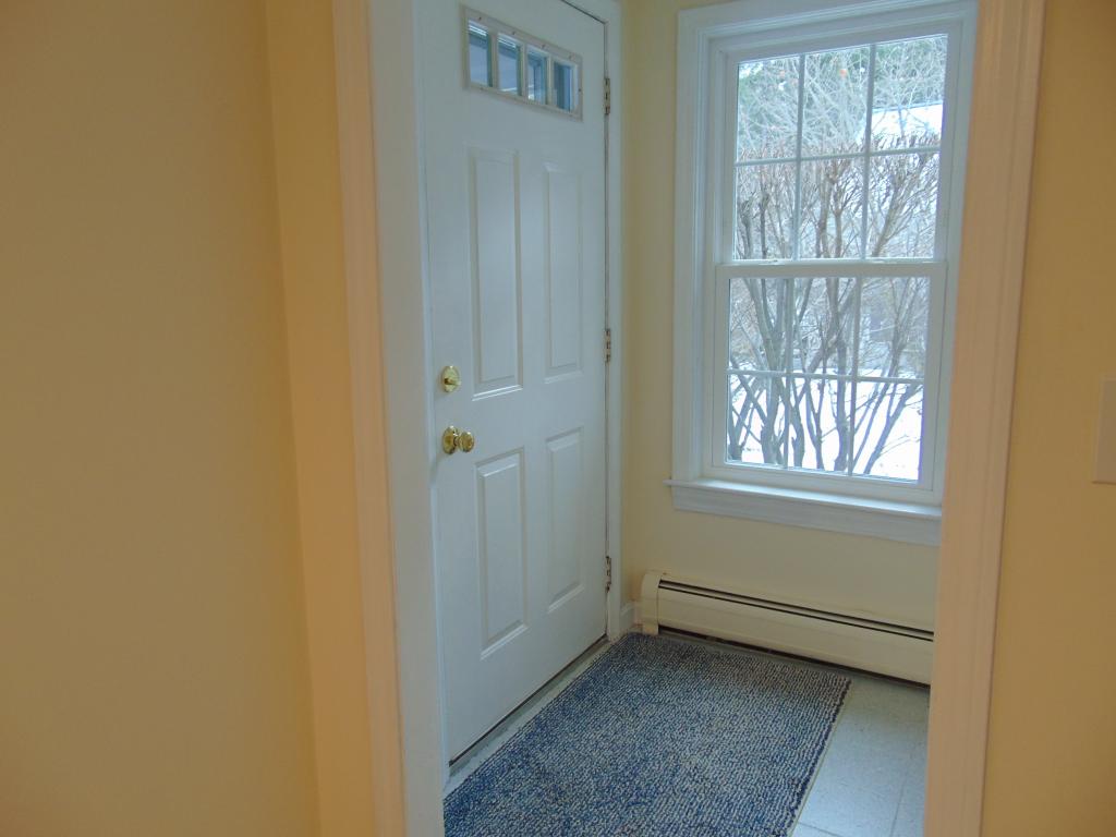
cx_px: 558
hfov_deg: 69.4
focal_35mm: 25
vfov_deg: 54.9
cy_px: 418
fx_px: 806
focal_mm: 4.5
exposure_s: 1/50
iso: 80
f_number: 3
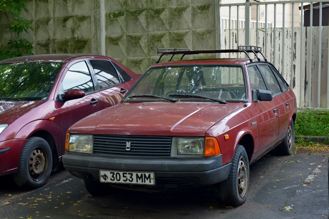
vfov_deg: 27.0
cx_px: 164
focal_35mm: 50
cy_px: 110
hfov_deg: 39.6
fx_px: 457
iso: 500
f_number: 5.6
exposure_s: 1/200
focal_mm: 50
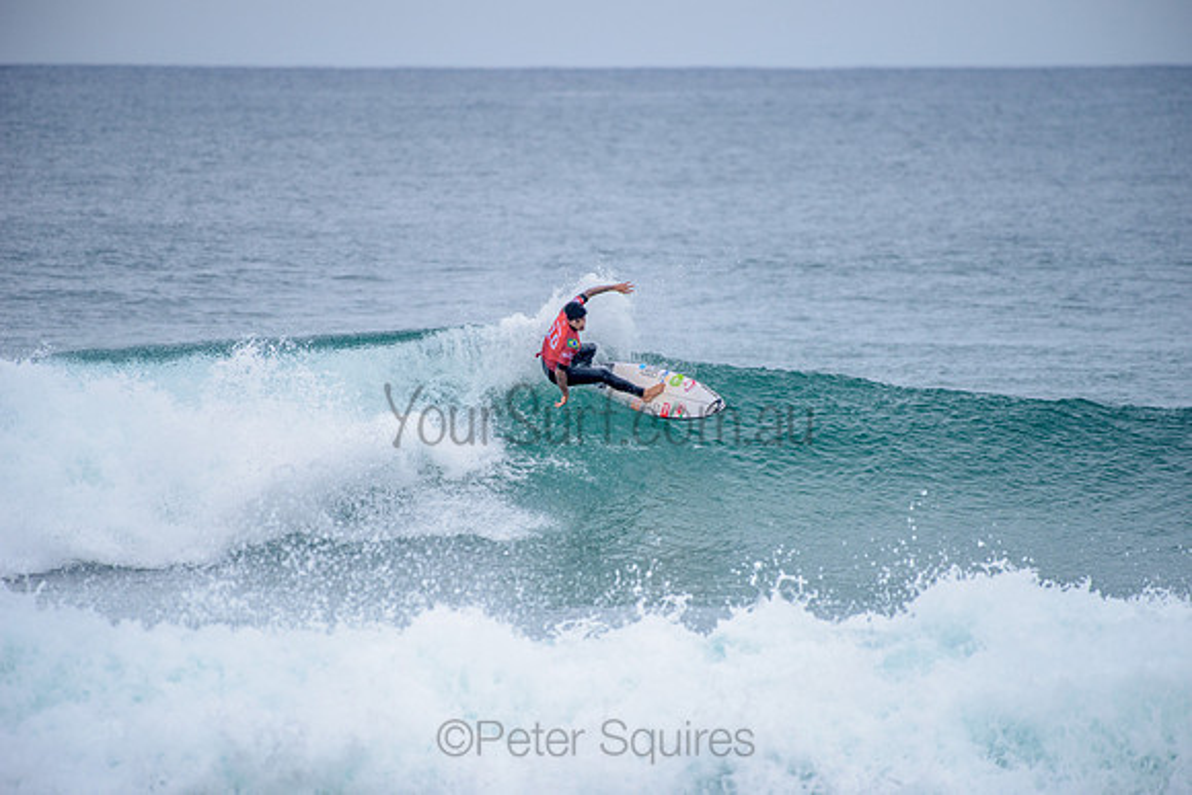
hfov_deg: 4.1
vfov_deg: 2.8
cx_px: 596
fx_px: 16559
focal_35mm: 500
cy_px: 398
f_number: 5.6
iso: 250
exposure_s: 1/2000
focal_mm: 500
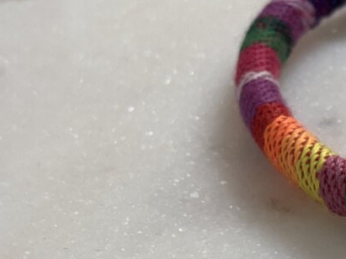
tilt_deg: -31.8
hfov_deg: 12.6
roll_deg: +0.9
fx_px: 1519
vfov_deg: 9.8
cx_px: 434
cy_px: 114
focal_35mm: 152
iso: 40
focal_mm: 5.96
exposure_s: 1/60
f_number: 1.6
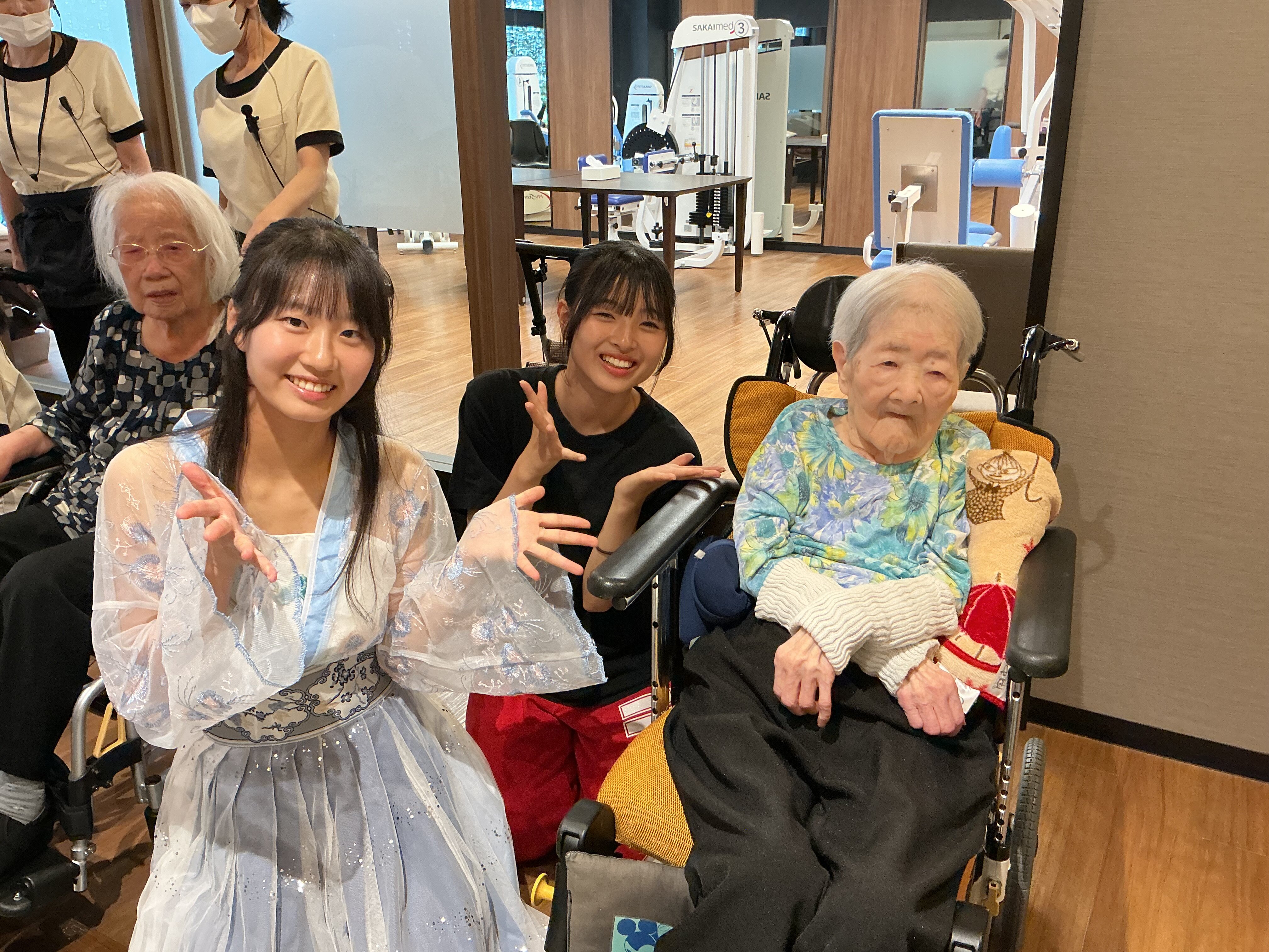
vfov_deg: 48.2
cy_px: 476
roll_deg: -0.1
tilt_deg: -20.0
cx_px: 634
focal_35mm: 29
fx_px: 1063
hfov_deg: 61.7
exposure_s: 1/50
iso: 160
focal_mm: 3
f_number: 1.8
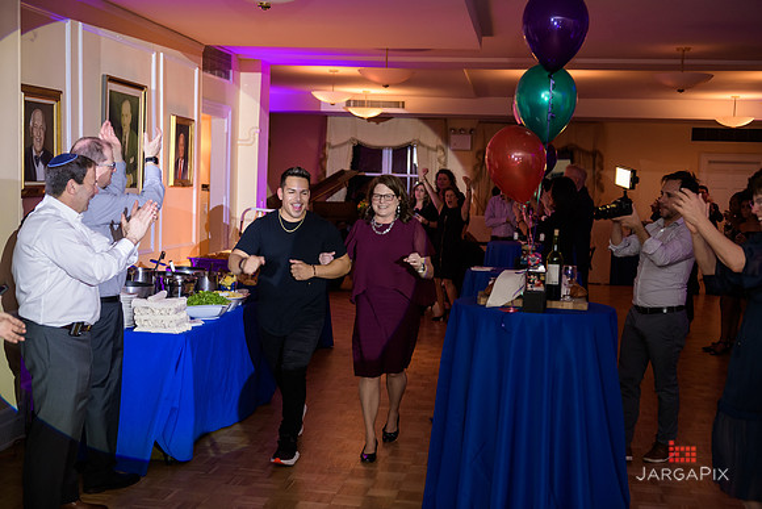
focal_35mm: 45
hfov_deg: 43.6
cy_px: 254
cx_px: 381
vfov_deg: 29.9
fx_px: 953
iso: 800
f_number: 3.2
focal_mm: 45
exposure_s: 1/125
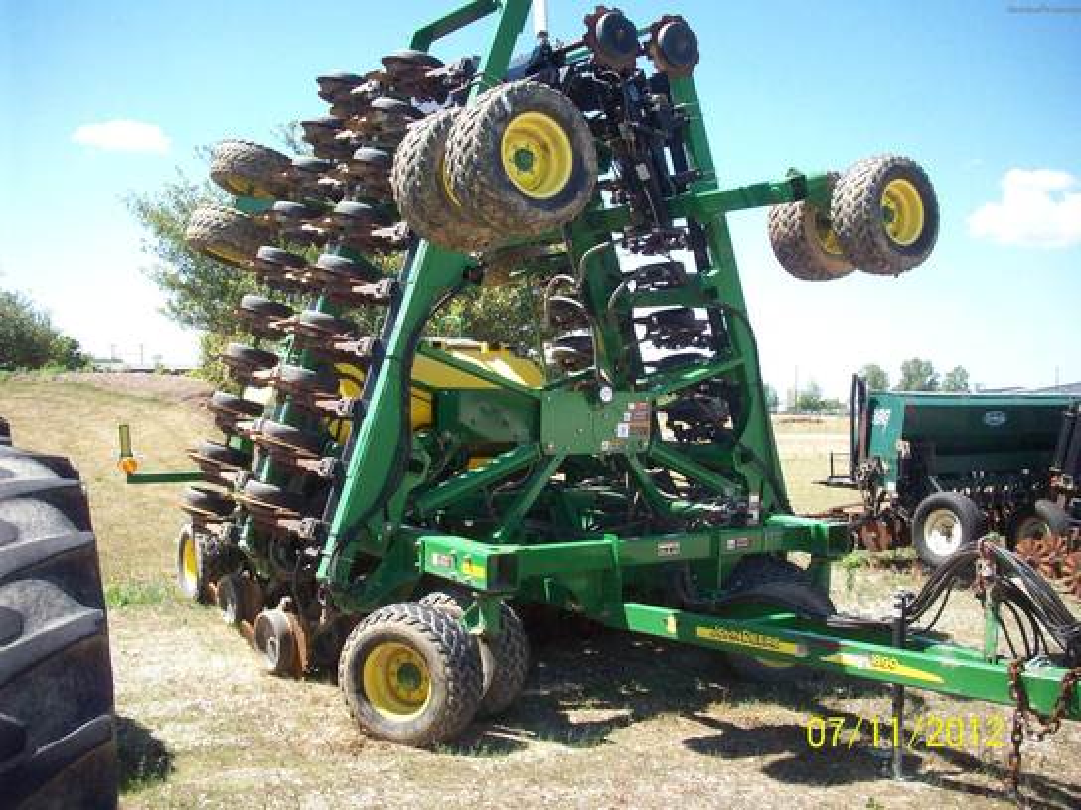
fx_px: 1155
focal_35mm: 37
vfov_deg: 38.7
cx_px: 540
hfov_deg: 50.1
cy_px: 405
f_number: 2.8
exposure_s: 1/972
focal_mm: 6.2
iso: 160
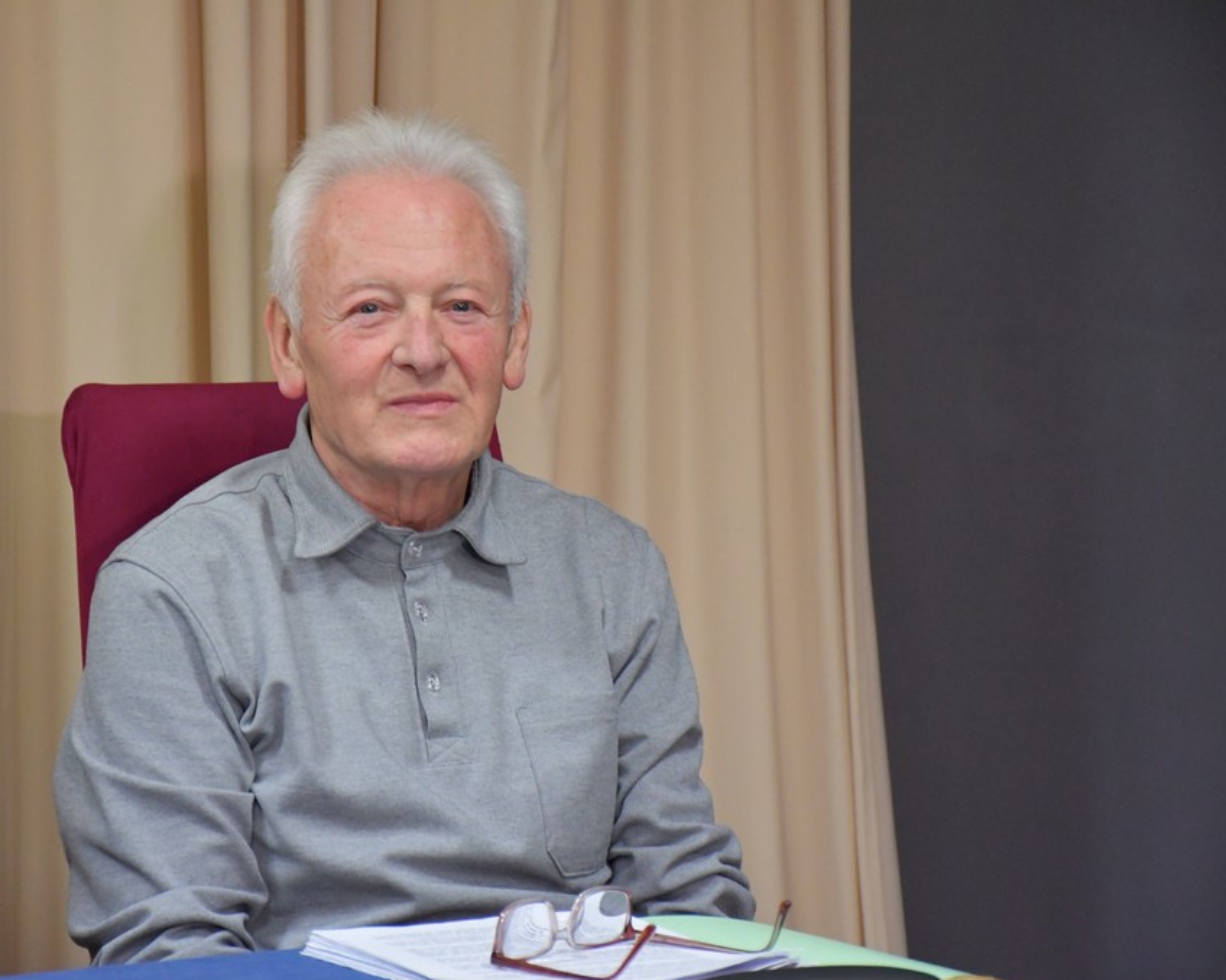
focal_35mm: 153
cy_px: 492
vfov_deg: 10.1
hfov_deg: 12.6
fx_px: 5550
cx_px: 516
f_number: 5.3
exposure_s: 1/125
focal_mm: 90
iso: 4500
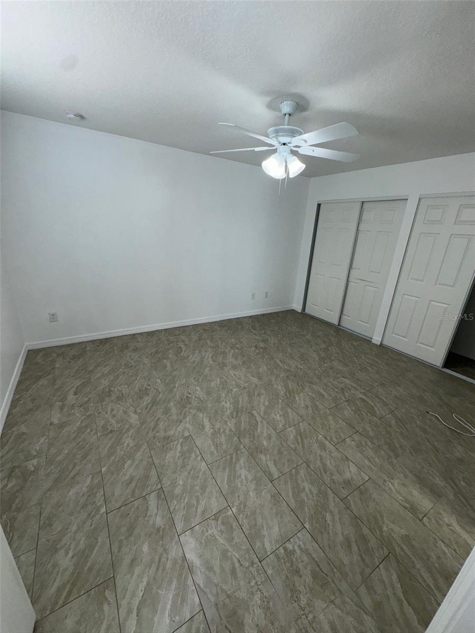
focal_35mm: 14
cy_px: 316
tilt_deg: -18.8
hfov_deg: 85.7
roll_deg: -3.3
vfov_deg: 102.1
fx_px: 256
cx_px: 238
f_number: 2.2
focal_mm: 2.22
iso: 50
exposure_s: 1/122
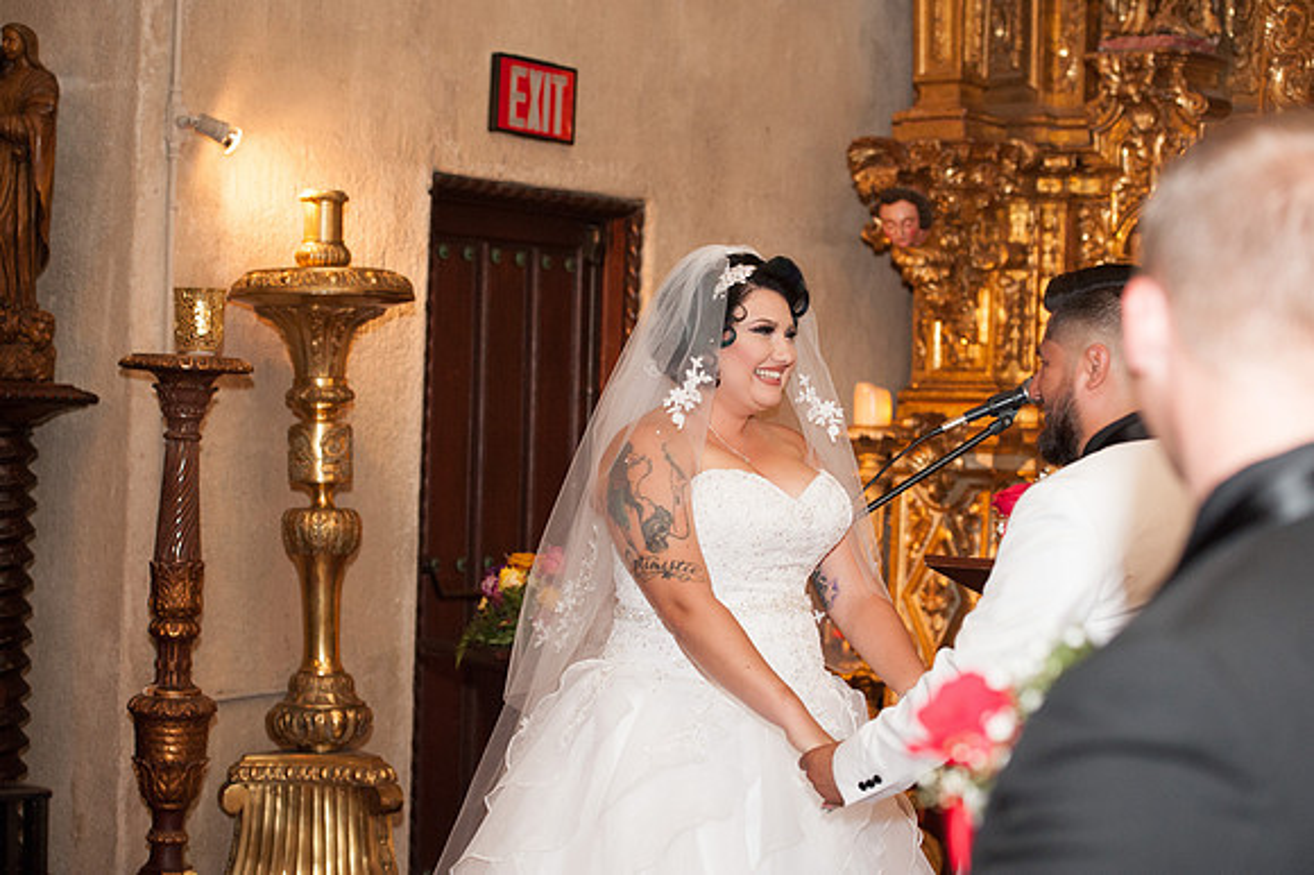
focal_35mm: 70
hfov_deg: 28.9
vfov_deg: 19.4
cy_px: 438
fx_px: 2553
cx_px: 657
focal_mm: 70
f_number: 3.5
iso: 2500
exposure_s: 1/100
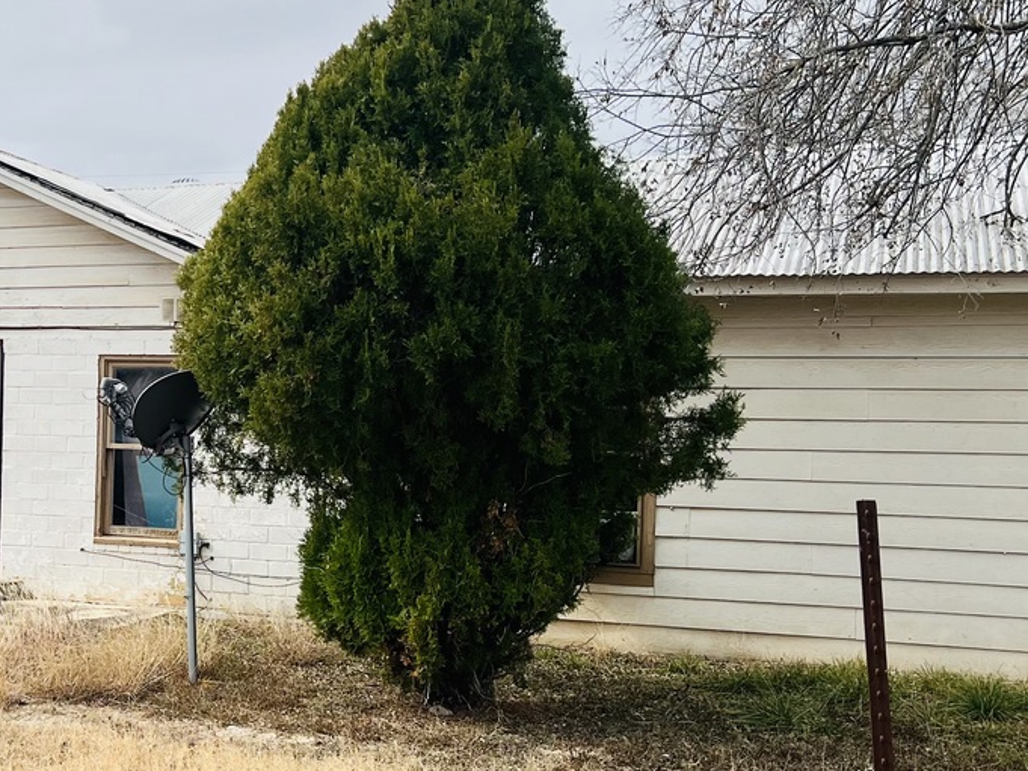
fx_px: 1634
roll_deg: -1.1
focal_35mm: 55
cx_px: 88
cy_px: 436
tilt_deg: -0.2
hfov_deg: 33.0
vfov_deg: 26.5
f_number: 1.5
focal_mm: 5.7
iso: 50
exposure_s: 1/5587
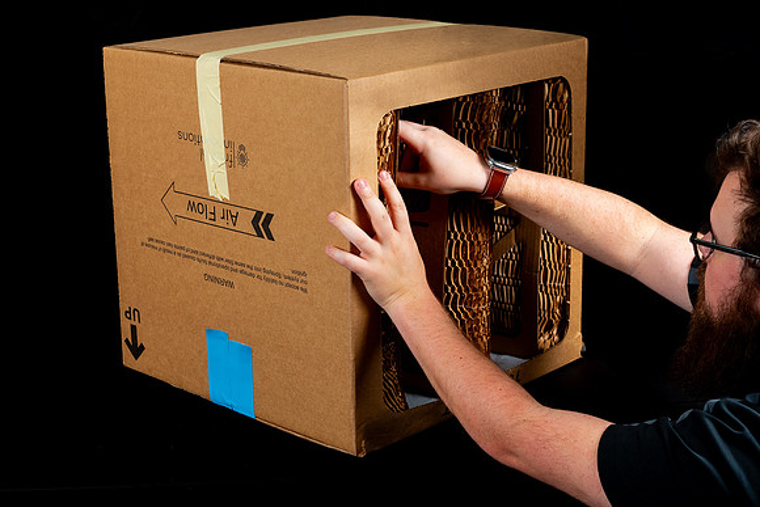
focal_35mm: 70
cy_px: 254
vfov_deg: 19.5
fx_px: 1478
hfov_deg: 28.8
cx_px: 380
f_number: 8
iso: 160
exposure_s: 1/125
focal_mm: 70
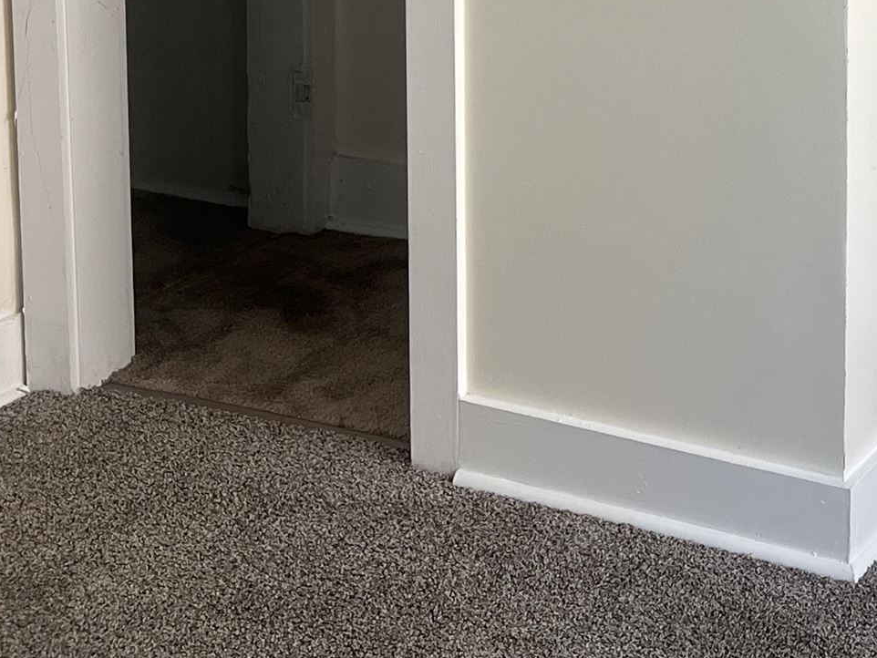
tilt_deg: -6.2
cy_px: -272
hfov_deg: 22.3
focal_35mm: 83
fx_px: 2103
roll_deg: -0.3
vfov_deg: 16.5
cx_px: 952
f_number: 1.5
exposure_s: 1/121
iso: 64
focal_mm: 5.7
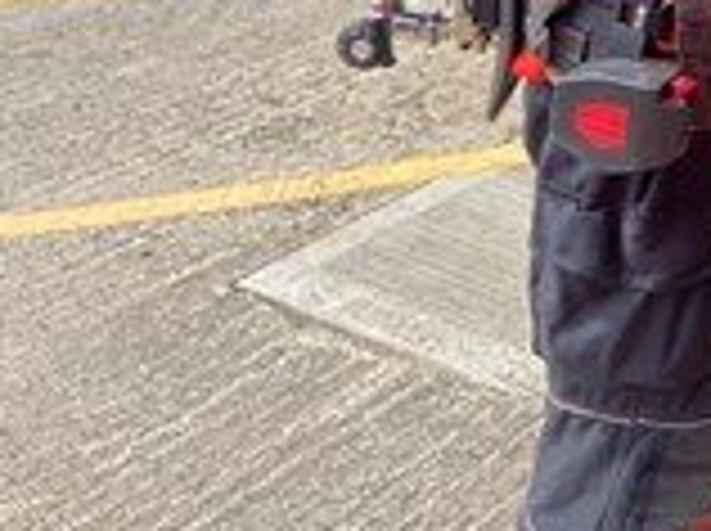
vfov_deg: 18.8
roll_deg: +0.4
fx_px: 1456
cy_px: -207
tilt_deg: -15.2
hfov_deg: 23.4
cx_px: 986
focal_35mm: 71
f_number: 1.6
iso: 32
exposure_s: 1/1976
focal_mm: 5.1
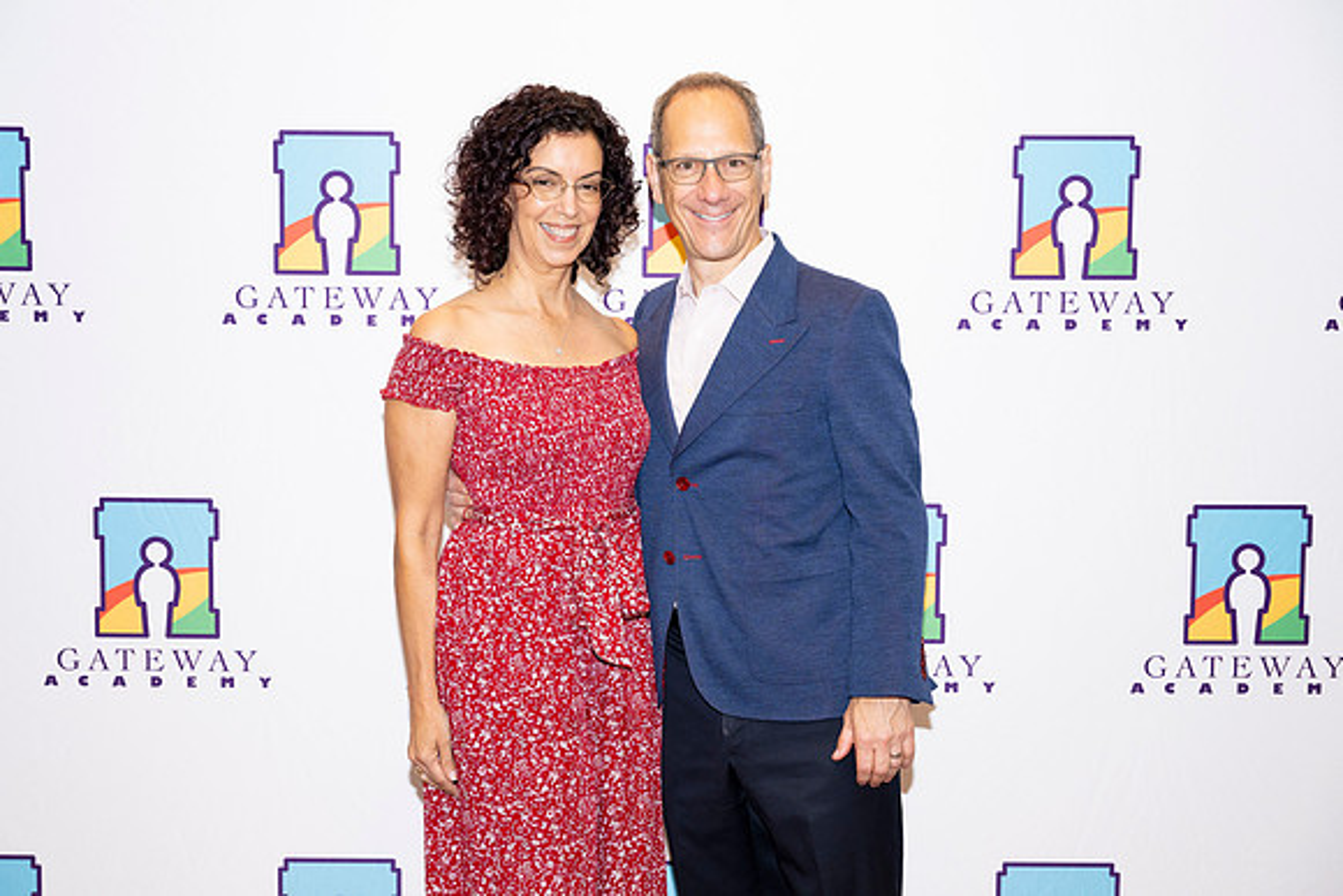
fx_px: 2127
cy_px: 448
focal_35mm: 57
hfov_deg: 35.0
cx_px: 672
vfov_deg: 23.8
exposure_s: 1/160
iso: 800
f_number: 5.6
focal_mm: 57
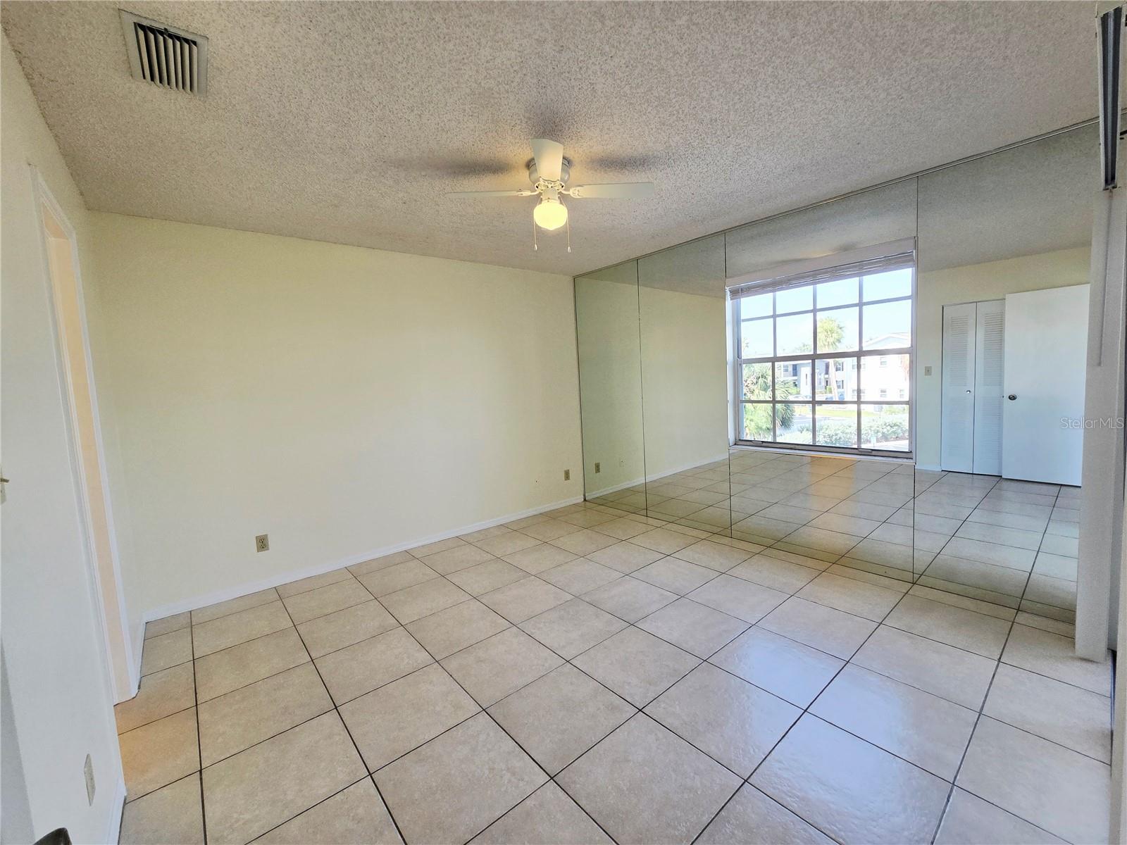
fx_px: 423
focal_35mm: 13
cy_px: 422
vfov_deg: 89.9
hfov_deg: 106.2
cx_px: 564
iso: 50
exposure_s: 1/145
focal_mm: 2.2
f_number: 2.2
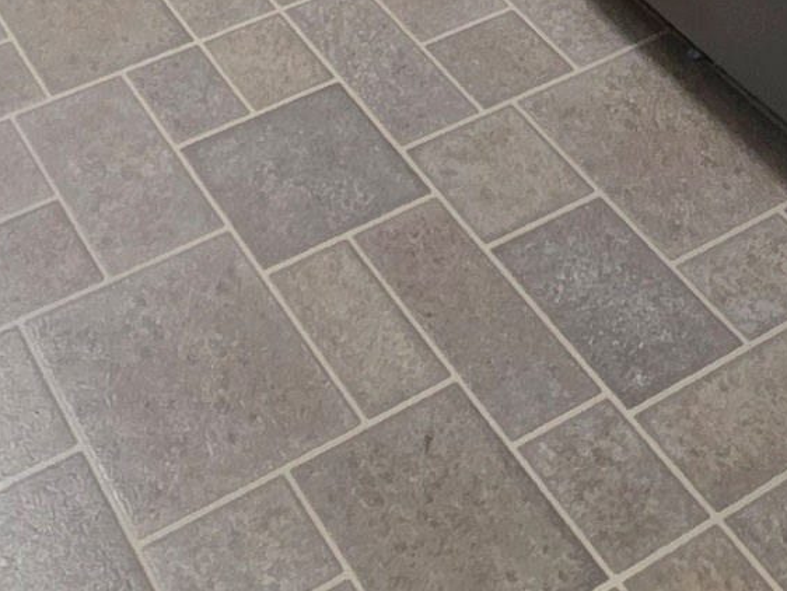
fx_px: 1615
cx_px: 99
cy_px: -888
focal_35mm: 71
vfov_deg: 13.7
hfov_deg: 26.6
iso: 160
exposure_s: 1/60.2
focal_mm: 2.2
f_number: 1.9
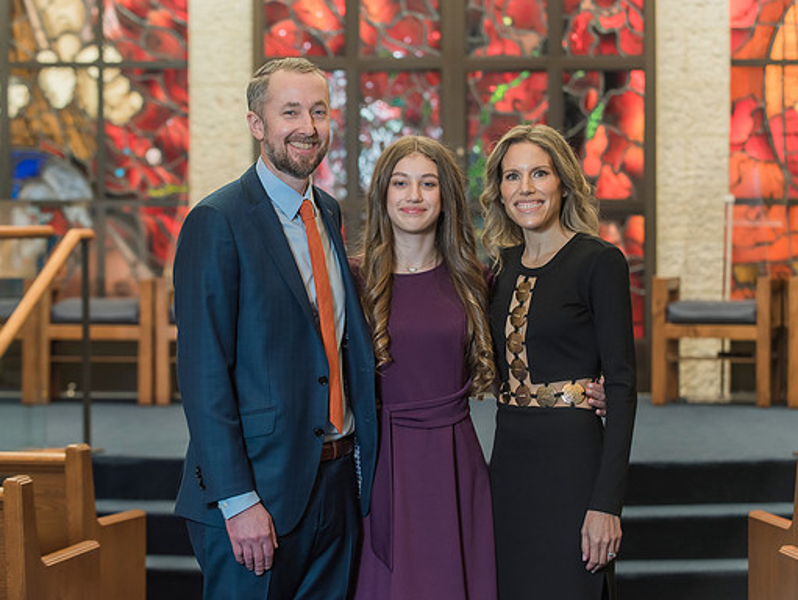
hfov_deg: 17.0
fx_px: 2676
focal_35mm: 116
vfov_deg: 12.8
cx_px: 373
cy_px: 287
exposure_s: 1/100
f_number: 4
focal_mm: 98
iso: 1000
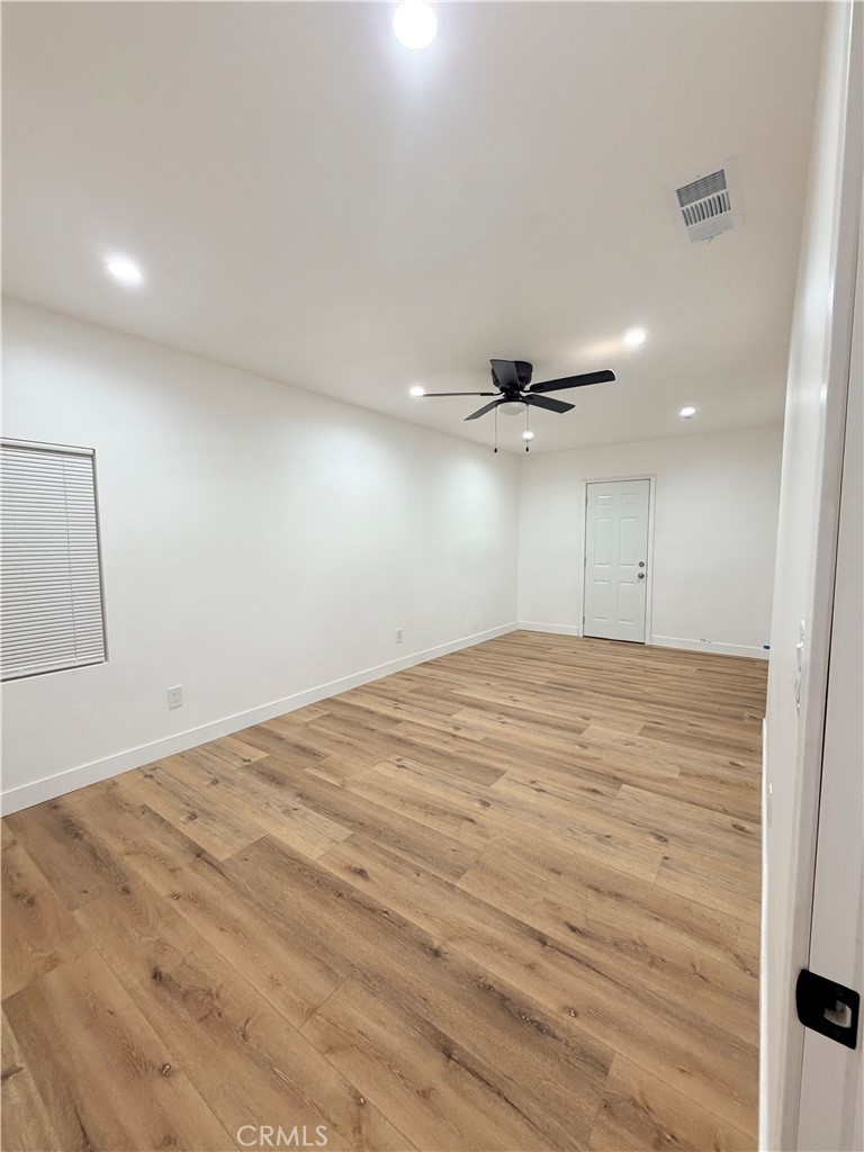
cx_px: 432
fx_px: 466
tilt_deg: -3.9
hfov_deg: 85.7
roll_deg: +0.4
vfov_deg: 102.1
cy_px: 576
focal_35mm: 14
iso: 320
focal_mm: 2.22
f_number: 2.2
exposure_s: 1/120
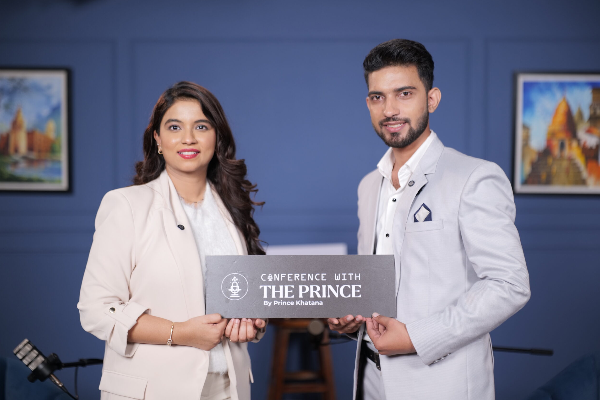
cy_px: 202
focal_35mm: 51
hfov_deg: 38.9
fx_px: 850
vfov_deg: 26.5
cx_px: 300
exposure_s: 1/125
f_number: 1.4
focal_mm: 50
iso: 400
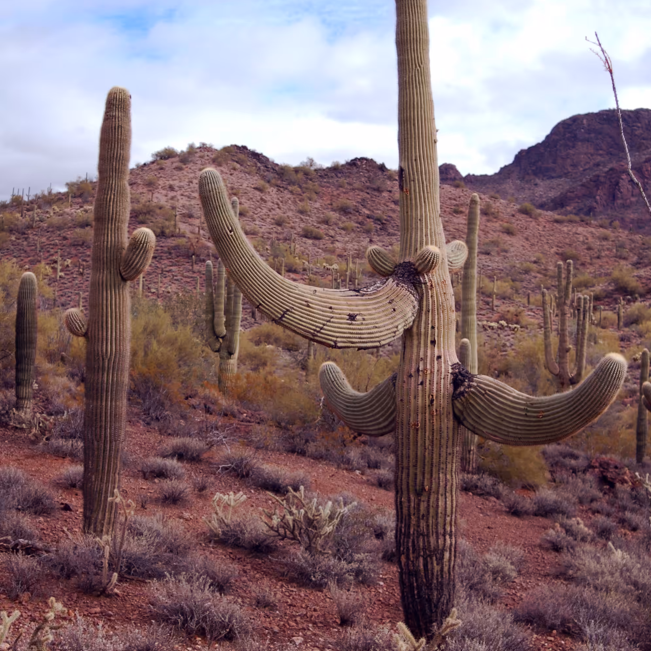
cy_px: 310
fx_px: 1149
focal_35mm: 54
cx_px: 327
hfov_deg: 31.6
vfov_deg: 31.6
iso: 200
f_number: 3.5
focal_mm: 28
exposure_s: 1/1250
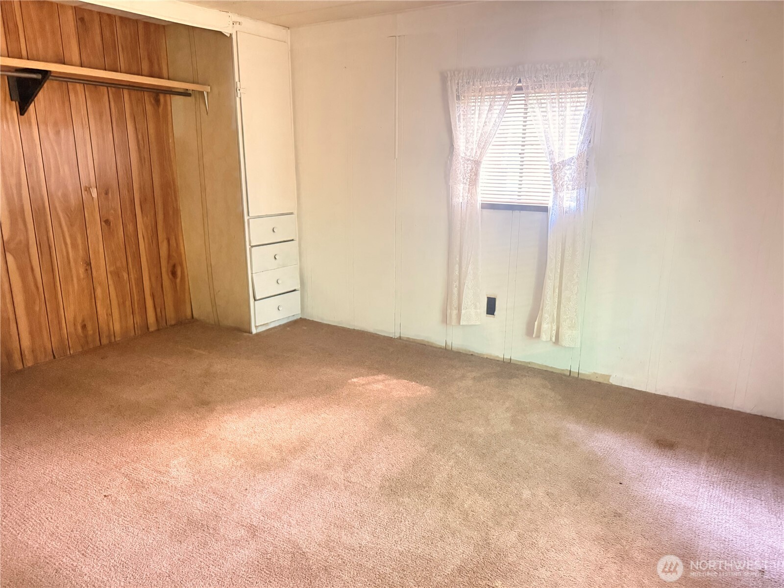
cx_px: 392
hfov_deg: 71.6
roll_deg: +0.9
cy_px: 294
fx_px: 544
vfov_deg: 56.8
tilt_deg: -12.6
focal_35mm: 24
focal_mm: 6.76
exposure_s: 1/30
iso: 1600
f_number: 1.78
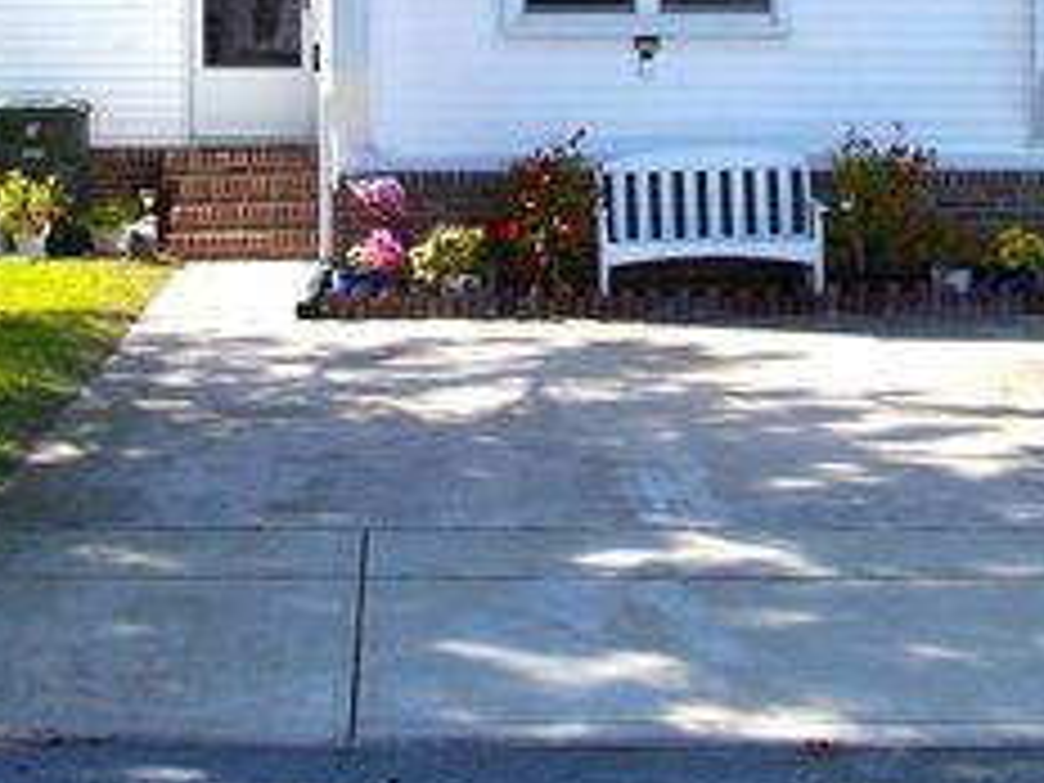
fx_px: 2473
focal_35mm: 82
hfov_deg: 23.8
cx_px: 518
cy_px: 29
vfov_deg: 17.6
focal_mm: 6.3
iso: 80
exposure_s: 1/750
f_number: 4
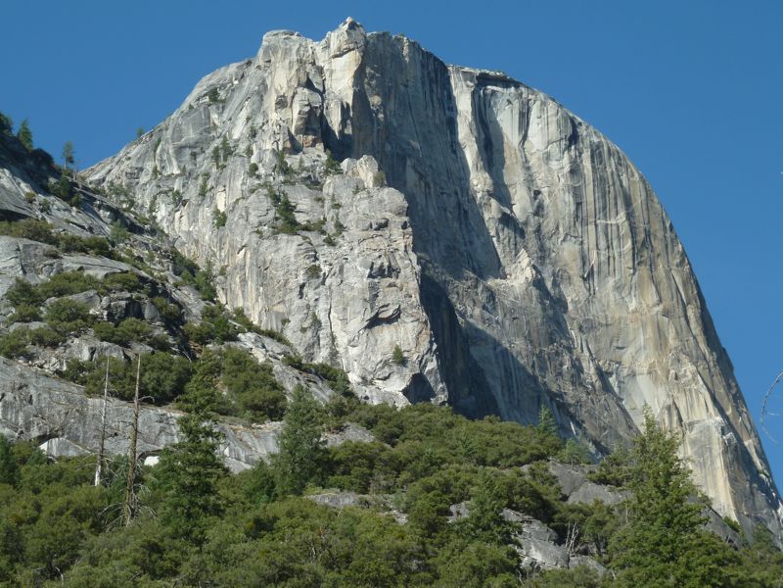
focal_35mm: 90
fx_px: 2036
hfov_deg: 21.8
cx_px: 392
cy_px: 294
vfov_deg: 16.4
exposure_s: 1/400
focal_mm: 14.7
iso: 80
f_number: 4.3
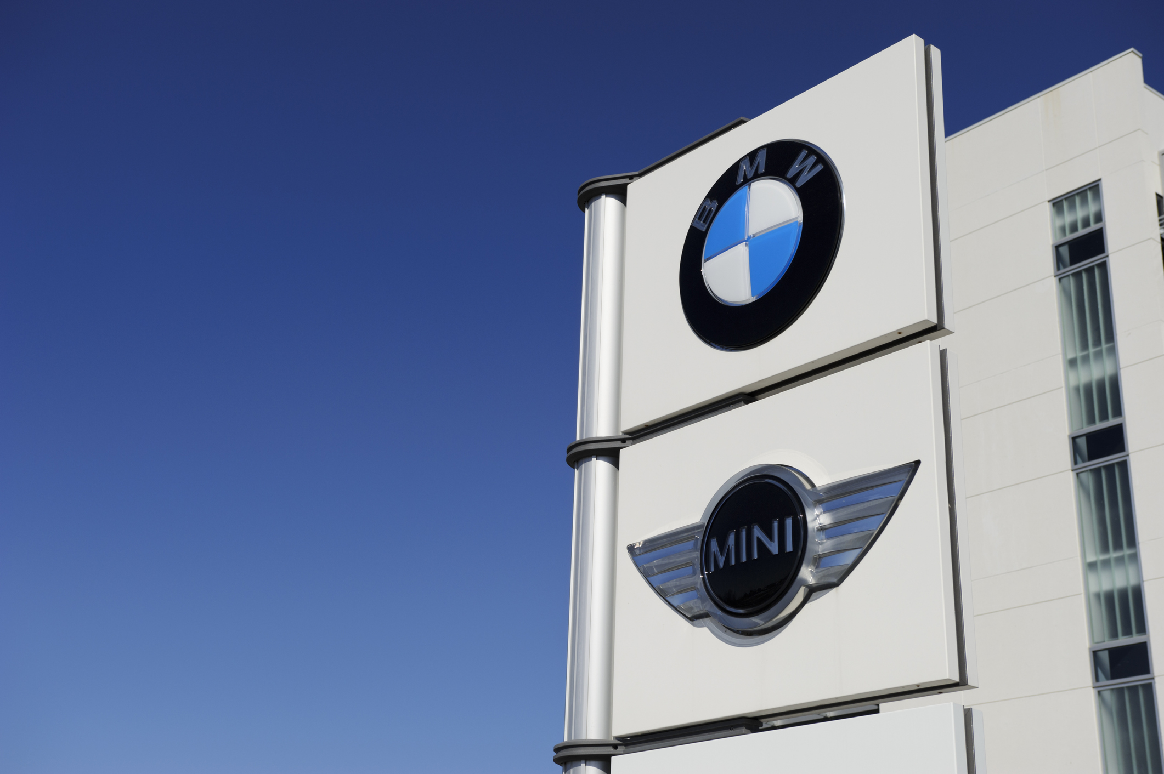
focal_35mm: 50
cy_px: 387
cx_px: 582
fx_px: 1616
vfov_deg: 27.0
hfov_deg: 39.6
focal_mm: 50
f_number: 6.3
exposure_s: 1/2500
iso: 200
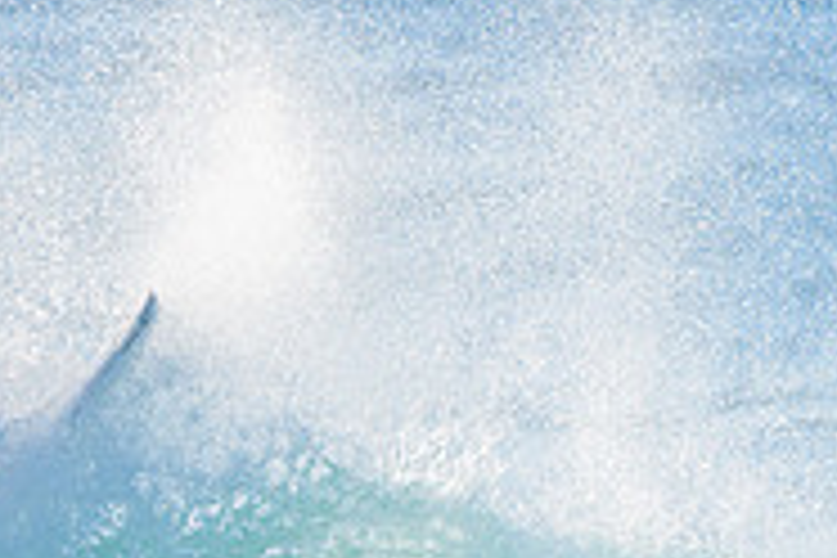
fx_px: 36244
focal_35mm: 1559
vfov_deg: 0.9
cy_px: 691
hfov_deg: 1.3
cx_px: -122
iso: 280
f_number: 5.6
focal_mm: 500
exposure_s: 1/2000
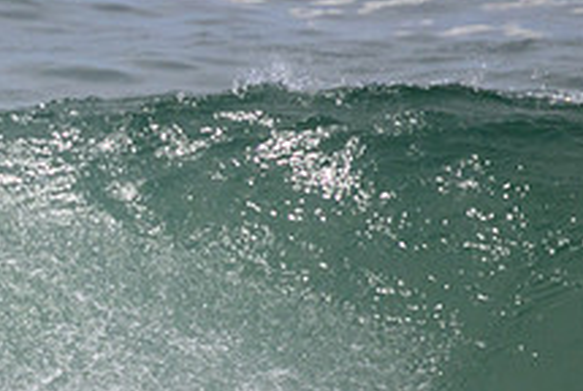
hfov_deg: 0.8
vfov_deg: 0.5
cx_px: -151
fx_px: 43022
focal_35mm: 2653
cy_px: 376
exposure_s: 1/2000
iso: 800
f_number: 11
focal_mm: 800
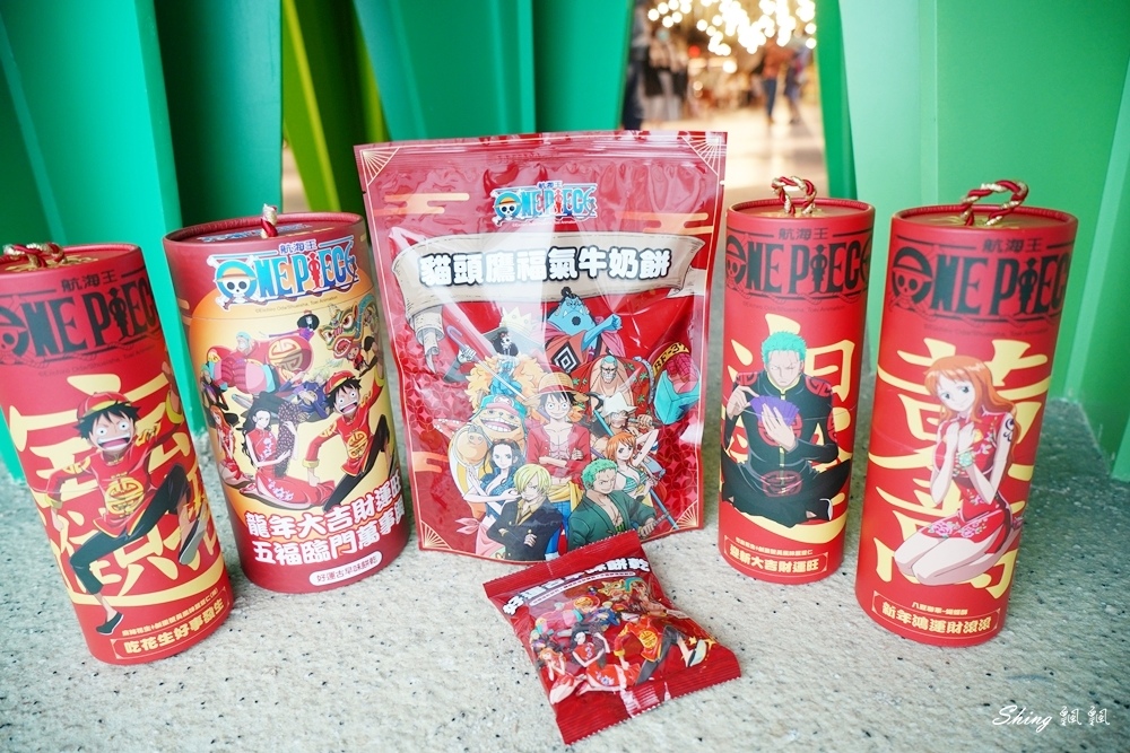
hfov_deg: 73.7
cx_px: 565
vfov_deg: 53.1
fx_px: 753
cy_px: 376
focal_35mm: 24
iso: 640
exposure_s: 1/30
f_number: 4
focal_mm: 24
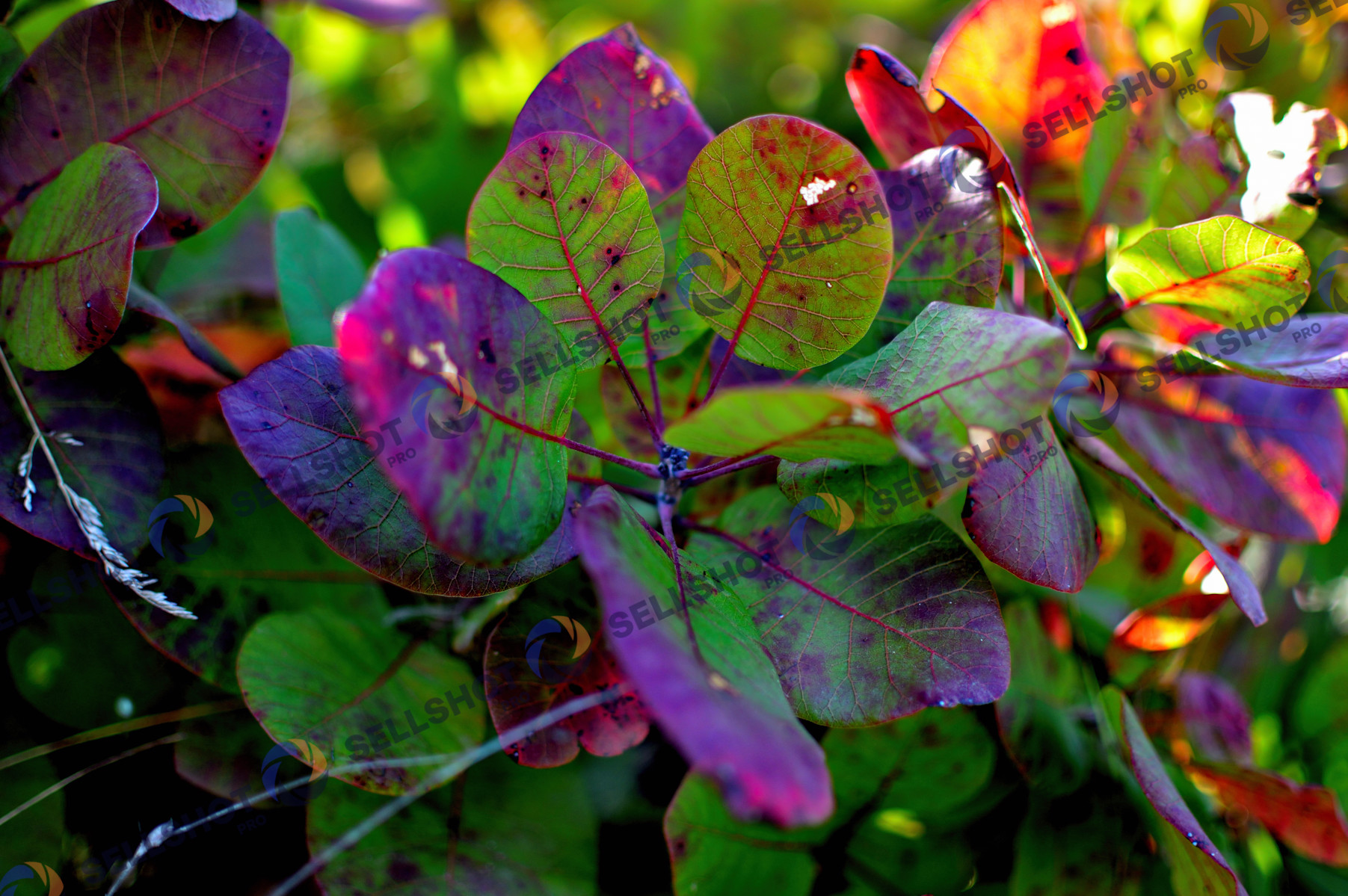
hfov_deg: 37.9
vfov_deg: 25.7
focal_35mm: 52
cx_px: 674
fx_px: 1964
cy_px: 448
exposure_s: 1/640
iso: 200
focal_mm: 35
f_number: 2
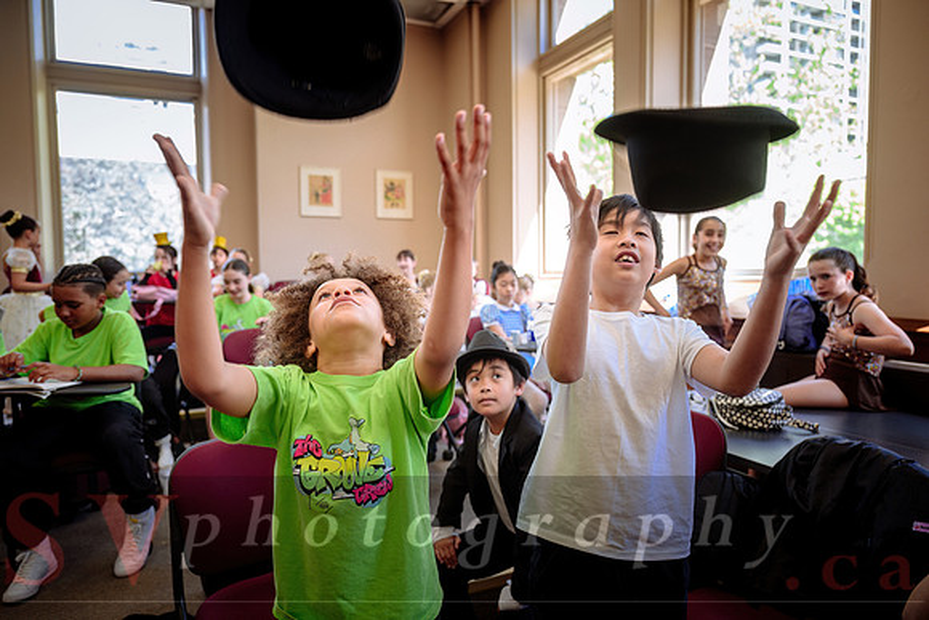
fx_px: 619
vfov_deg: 53.2
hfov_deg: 73.7
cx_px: 464
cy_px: 310
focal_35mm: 24
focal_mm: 24
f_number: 2.8
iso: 500
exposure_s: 1/200
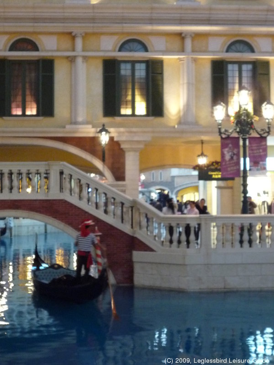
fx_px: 665
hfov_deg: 23.3
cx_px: 137
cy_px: 182
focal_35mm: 63
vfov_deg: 30.7
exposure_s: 1/5
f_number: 4.3
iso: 400
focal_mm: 7.8
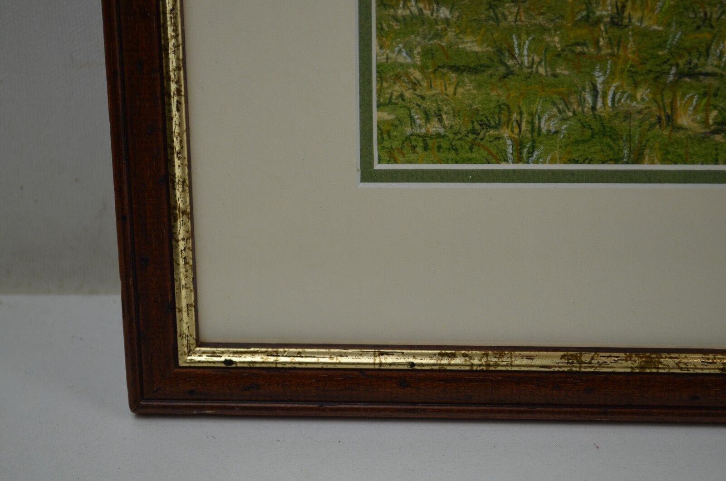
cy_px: 240
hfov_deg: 28.1
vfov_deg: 18.8
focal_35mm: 72
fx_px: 1449
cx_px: 363
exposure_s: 1/125
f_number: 5.6
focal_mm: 48
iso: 280
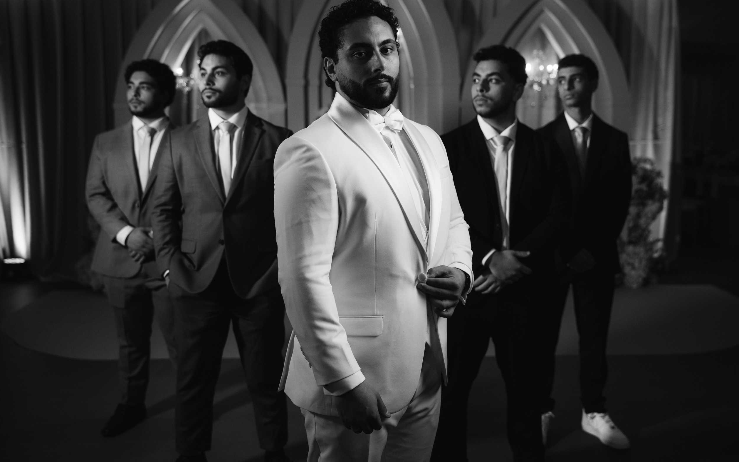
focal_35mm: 37
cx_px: 370
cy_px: 212
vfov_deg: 34.4
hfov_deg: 52.8
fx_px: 745
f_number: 2.8
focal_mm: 35
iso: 640
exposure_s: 1/1250
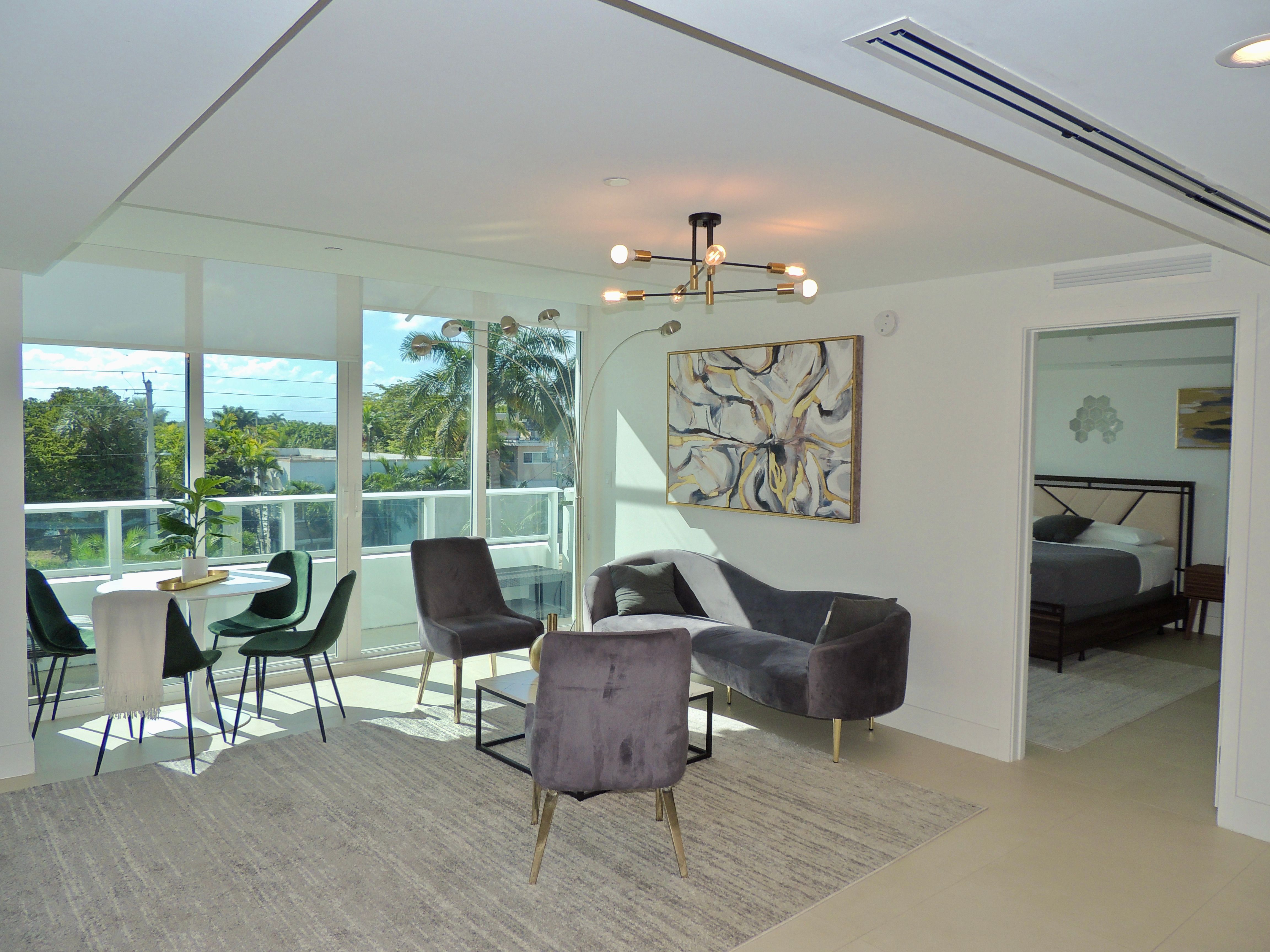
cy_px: 476
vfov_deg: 56.8
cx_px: 635
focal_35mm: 24
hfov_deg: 71.6
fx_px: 881
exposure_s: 1/640
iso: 100
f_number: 3
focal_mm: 4.3
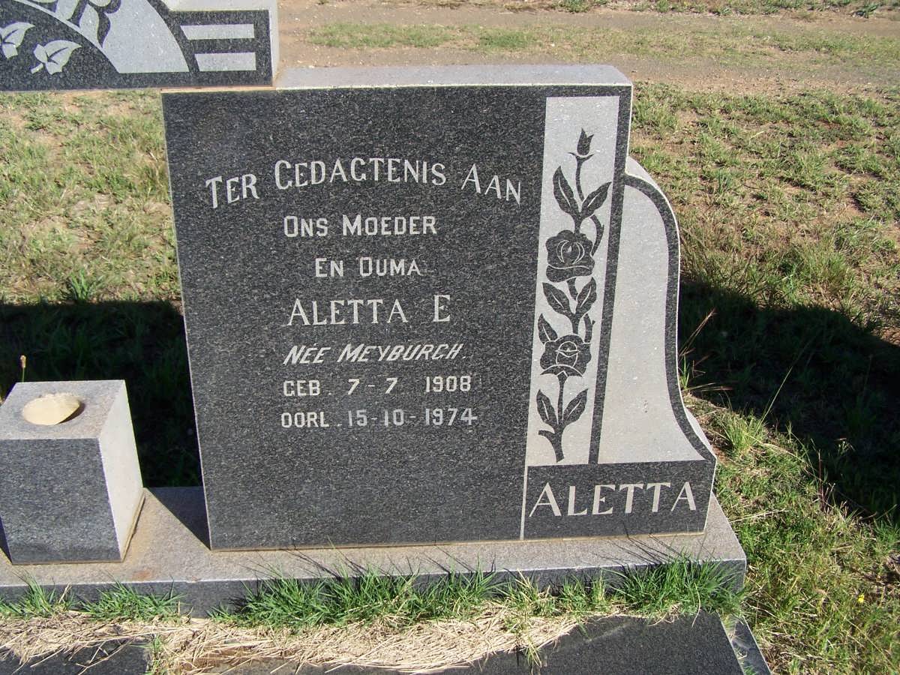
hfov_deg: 49.0
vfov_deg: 37.7
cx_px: 450
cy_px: 338
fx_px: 988
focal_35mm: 38
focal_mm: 6.3
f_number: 4
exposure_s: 1/750
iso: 80
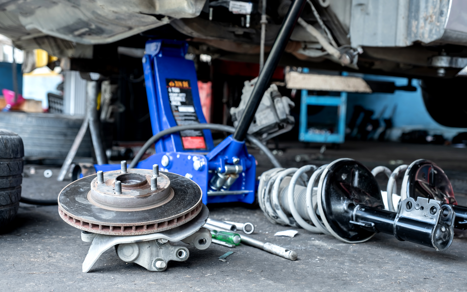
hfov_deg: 38.9
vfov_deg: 24.9
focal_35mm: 52
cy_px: 144
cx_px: 234
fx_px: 662
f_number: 3.6
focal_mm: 34.2
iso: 250
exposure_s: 1/40
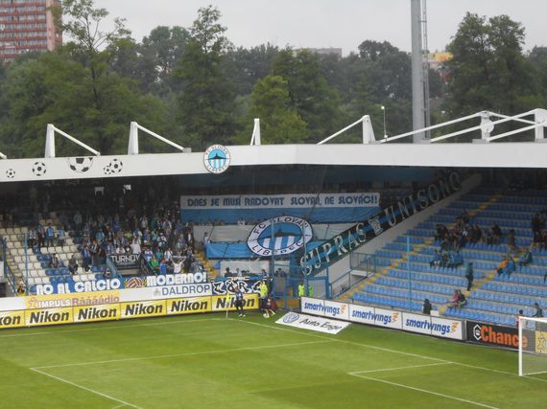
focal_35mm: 105
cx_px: 274
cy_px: 204
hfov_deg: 18.7
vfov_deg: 14.1
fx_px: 1659
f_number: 5
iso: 200
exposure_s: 1/60
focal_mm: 18.7
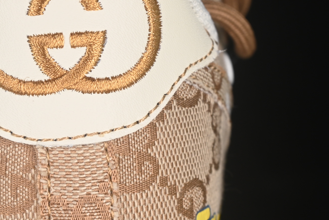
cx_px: 65
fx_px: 1462
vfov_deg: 8.6
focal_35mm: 160
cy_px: 195
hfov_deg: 12.8
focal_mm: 50
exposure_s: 1/60
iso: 160
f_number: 7.1
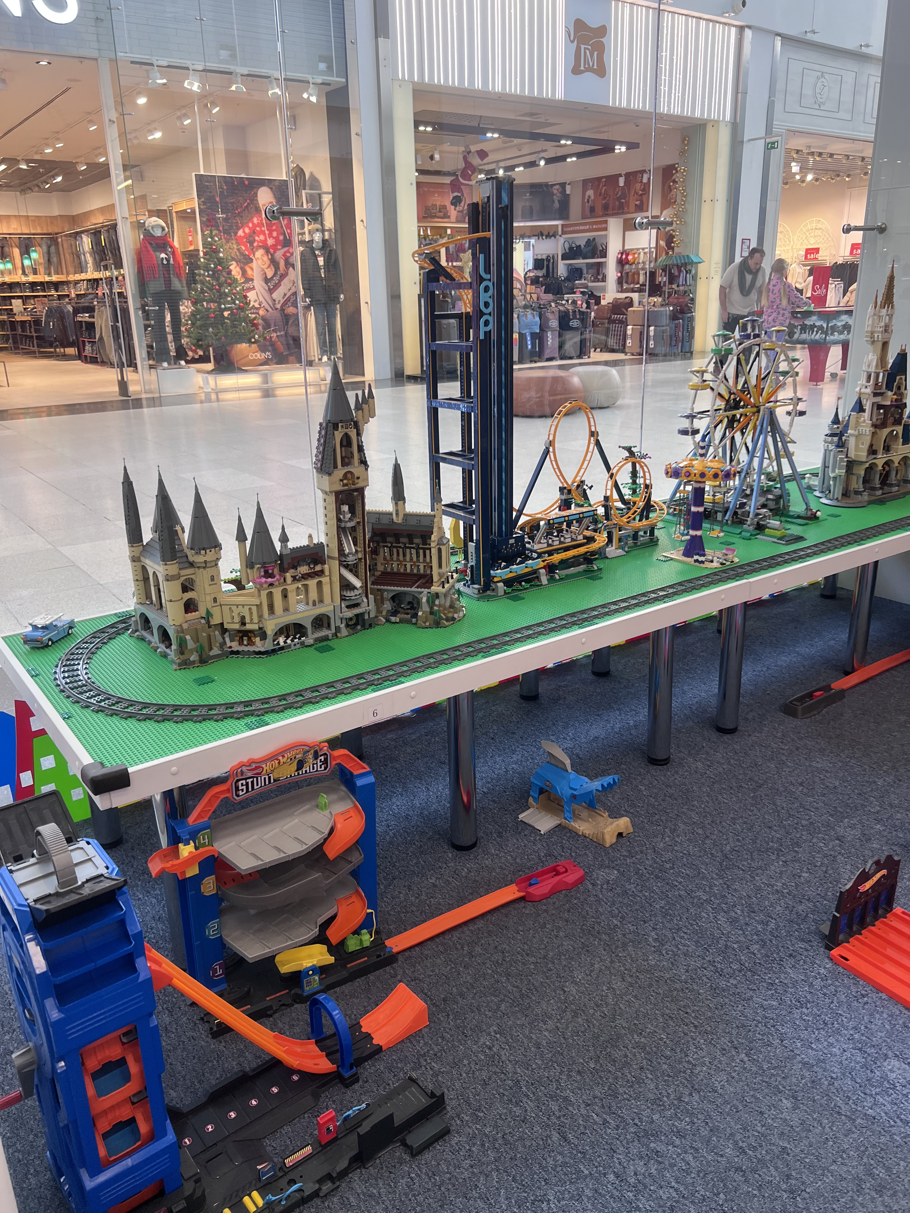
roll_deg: +2.4
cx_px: 455
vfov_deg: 67.3
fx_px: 911
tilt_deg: -18.8
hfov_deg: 53.1
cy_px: 606
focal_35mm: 26
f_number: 1.5
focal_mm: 5.7
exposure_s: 1/100
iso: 100
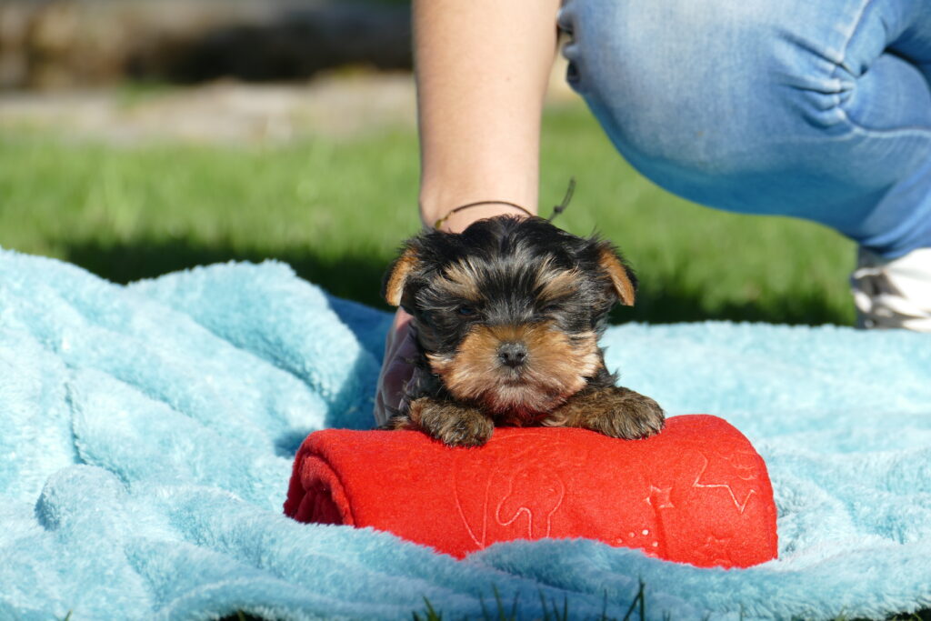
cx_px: 466
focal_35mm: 230
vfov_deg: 6.0
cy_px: 310
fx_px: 5948
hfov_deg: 8.9
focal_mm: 84.07
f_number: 4
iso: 125
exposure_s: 1/800
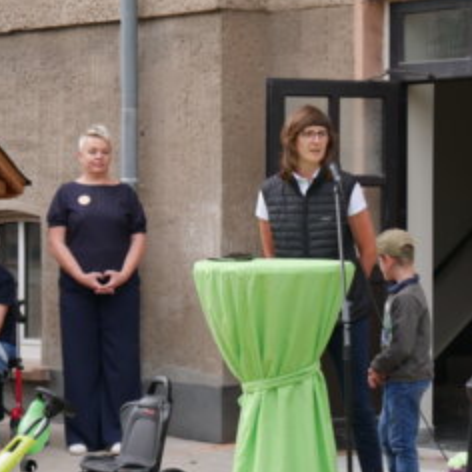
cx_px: 232
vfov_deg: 13.8
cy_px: 276
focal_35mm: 126
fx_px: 1944
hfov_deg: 13.8
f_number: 6.3
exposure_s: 1/200
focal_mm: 42
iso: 200
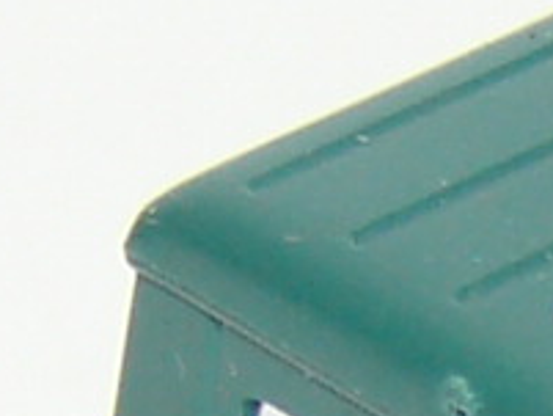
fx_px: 17200
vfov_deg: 1.4
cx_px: 1458
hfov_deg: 1.8
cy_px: 413
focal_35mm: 1076
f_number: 4
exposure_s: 1/30
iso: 100
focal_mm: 16.2
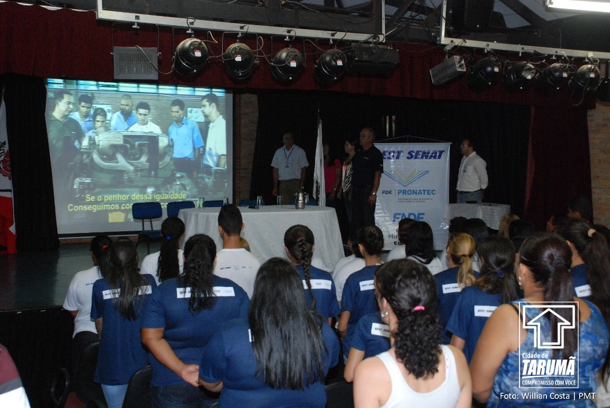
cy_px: 204
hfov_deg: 42.3
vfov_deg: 29.0
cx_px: 305
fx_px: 789
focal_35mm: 46
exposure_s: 1/25
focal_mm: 31
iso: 1250
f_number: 5.6
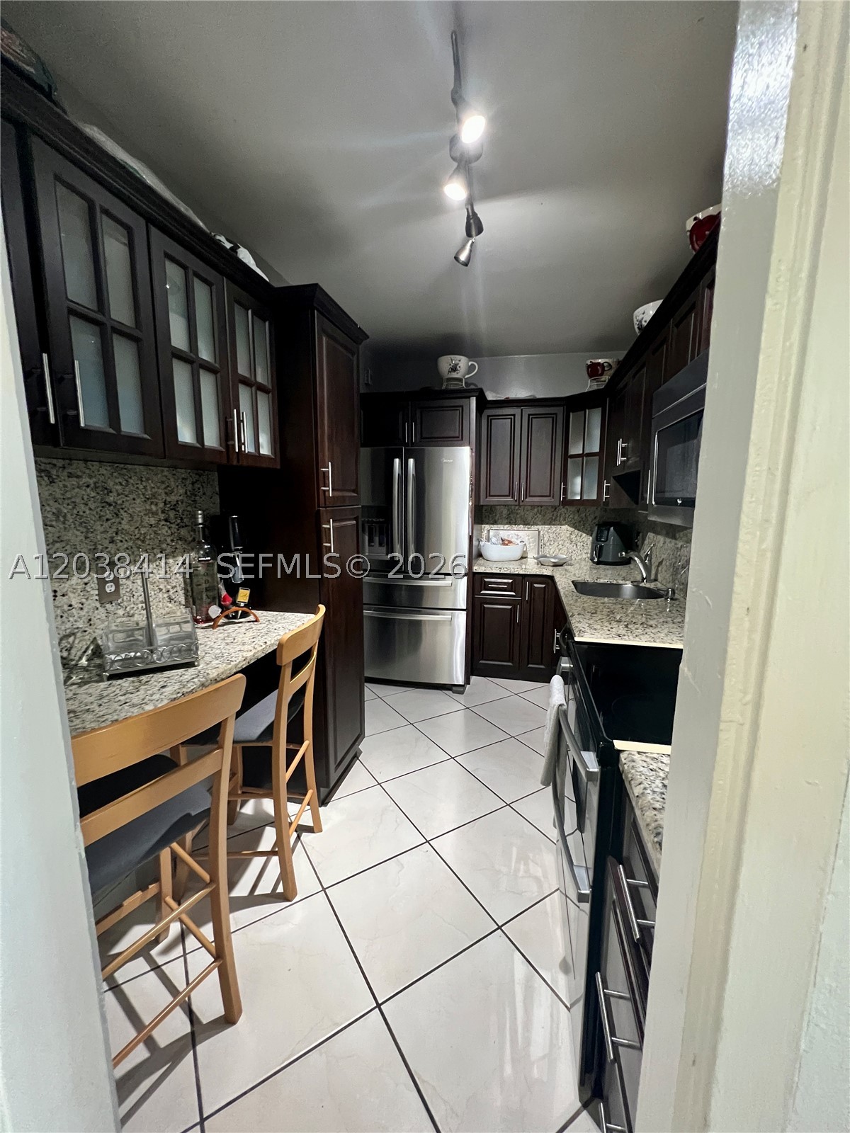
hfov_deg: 89.9
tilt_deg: -8.4
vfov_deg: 106.2
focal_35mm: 13
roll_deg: +0.4
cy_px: 566
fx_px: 426
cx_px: 425
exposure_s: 1/60
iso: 640
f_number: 1.8
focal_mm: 1.57
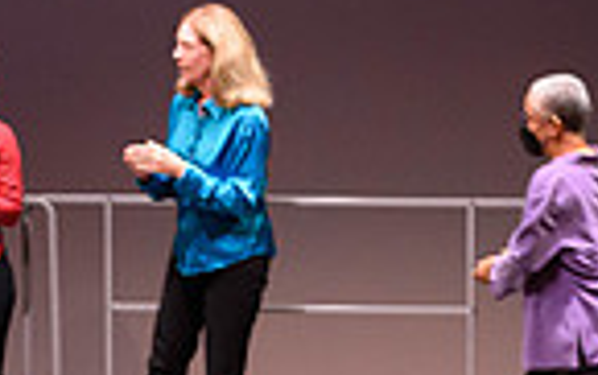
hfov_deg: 4.9
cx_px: 346
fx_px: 6983
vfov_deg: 3.1
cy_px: 542
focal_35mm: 428
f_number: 4.5
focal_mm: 70
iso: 2500
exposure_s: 1/125
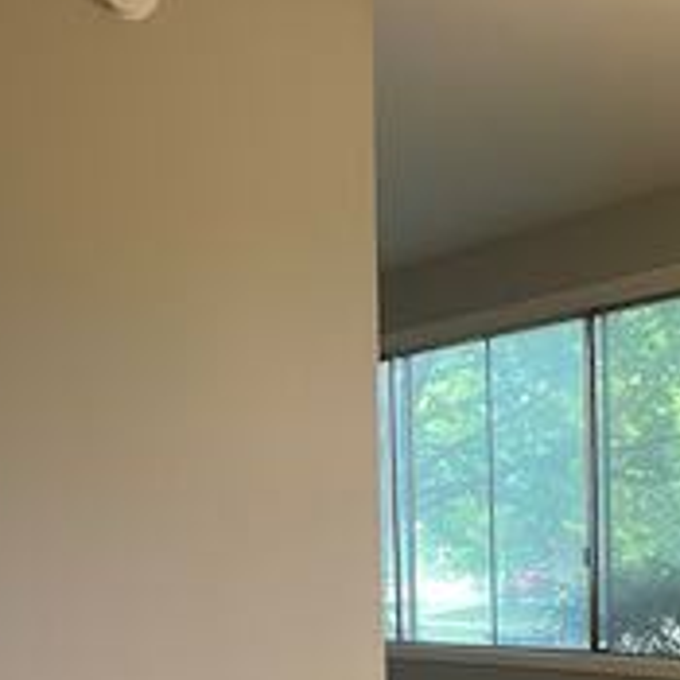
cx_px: 497
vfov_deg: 20.1
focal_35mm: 84
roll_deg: +1.8
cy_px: 645
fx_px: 1867
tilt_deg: -3.5
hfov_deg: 20.5
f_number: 1.6
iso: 125
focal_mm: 4.2
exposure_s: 1/66
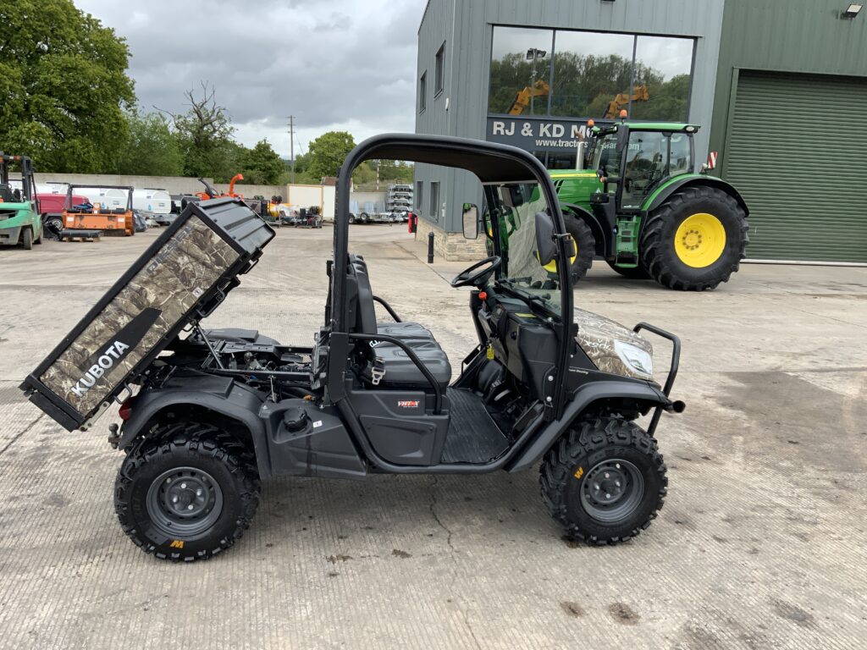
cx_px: 434
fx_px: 726
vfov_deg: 48.2
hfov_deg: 61.7
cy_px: 325
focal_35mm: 29
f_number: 1.8
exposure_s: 1/540
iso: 16
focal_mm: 3
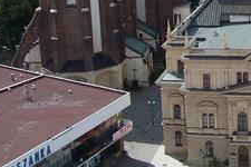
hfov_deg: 26.9
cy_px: -19
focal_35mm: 73
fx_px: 509
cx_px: 218
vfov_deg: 18.0
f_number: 4
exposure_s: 1/750
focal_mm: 6
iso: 80
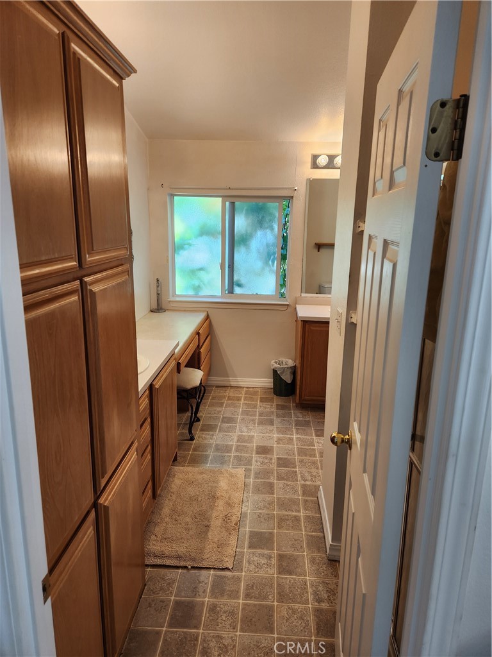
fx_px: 436
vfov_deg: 73.9
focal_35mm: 23
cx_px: 246
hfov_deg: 58.9
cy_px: 328
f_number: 1.8
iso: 100
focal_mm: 5.4
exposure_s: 1/120
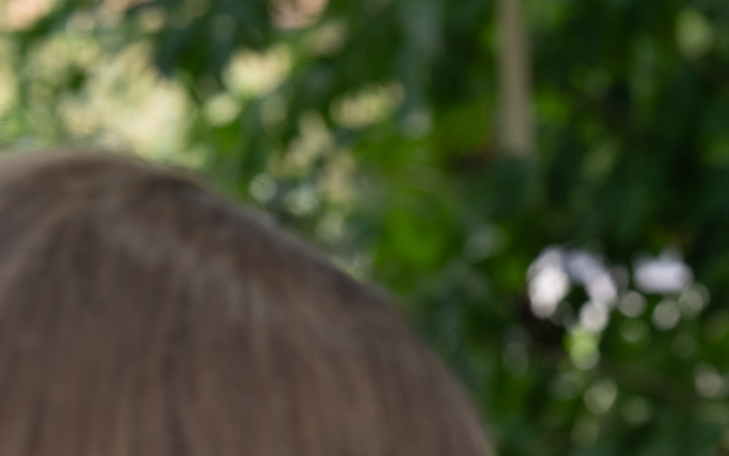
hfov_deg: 6.6
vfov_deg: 4.2
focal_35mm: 314
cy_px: 623
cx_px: 1065
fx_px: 6239
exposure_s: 1/125
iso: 160
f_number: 5.6
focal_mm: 85
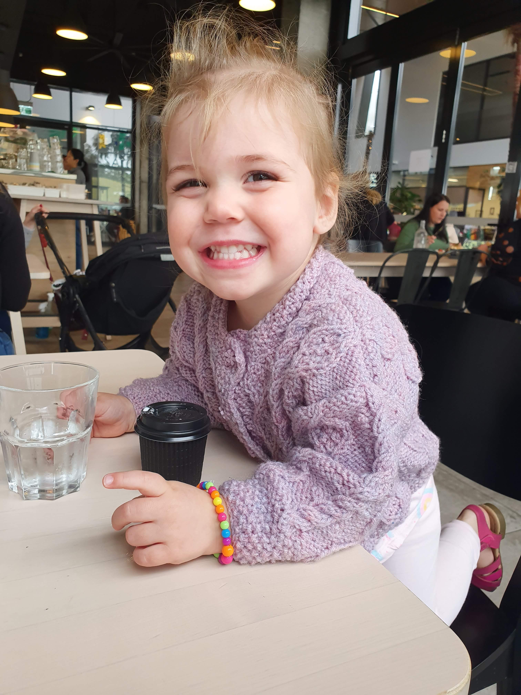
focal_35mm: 26
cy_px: 348
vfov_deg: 67.3
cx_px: 260
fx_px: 522
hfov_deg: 53.1
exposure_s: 1/100
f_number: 2.4
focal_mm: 4.32
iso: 100
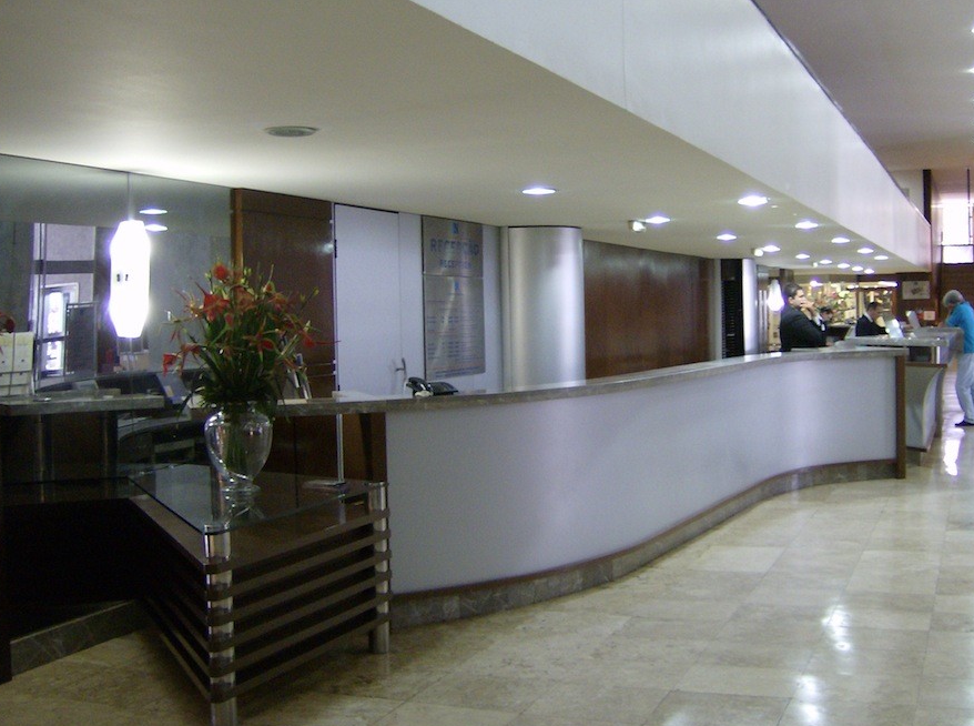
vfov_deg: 34.2
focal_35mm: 42
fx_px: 1179
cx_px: 551
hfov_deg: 44.8
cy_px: 328
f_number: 2.8
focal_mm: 6
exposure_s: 1/4.87
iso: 200
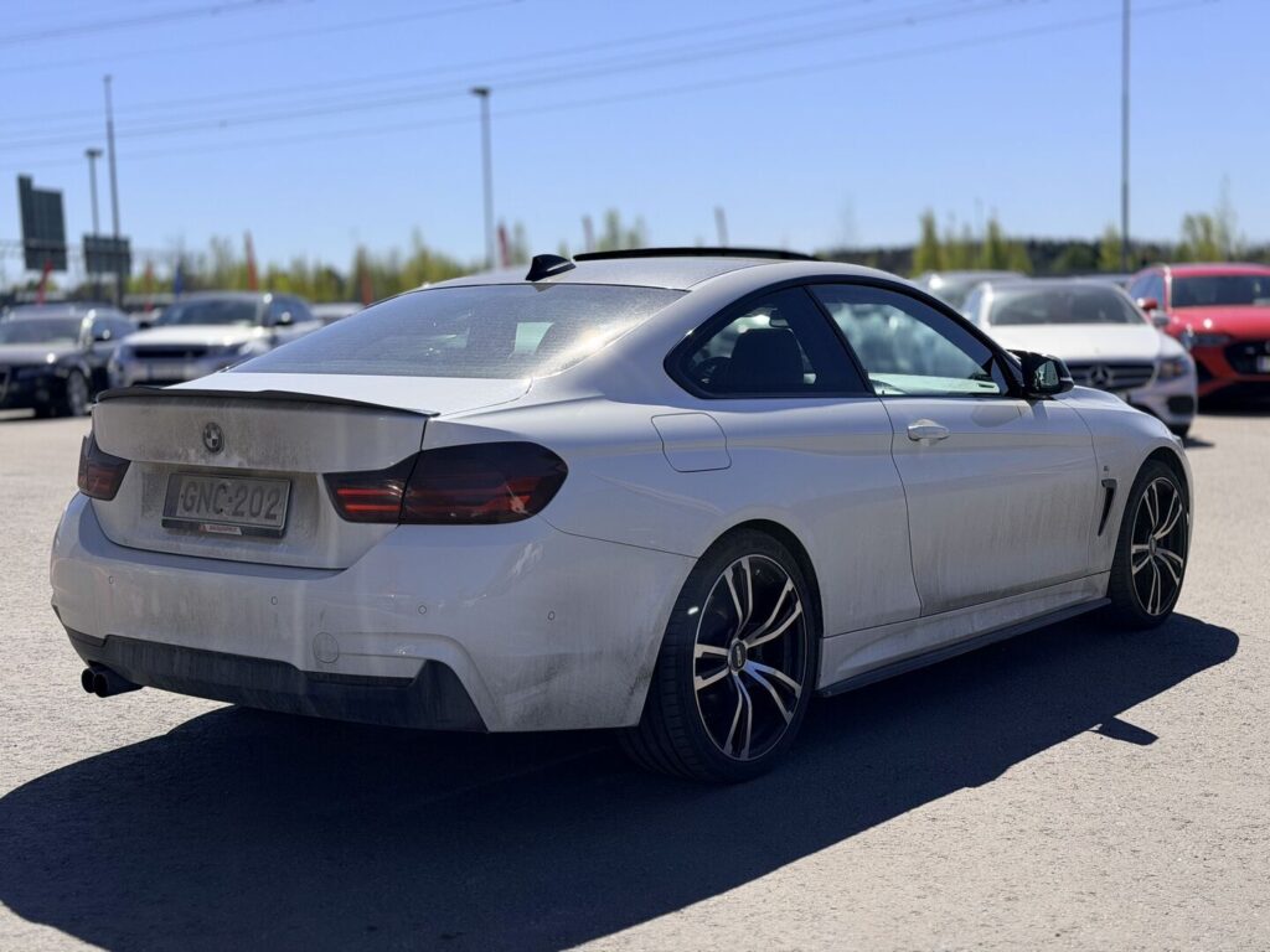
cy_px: 476
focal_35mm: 48
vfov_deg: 30.3
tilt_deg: -5.6
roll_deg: +1.7
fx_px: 1761
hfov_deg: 39.7
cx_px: 635
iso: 64
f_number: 1.78
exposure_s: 1/6024
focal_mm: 6.76
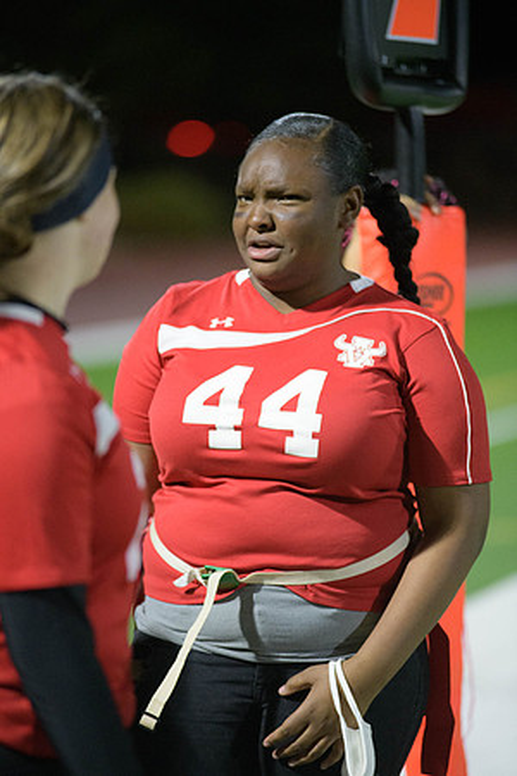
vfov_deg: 10.3
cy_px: 388
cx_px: 258
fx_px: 4308
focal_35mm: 200
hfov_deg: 6.9
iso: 8000
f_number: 2.8
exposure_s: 1/640
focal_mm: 200
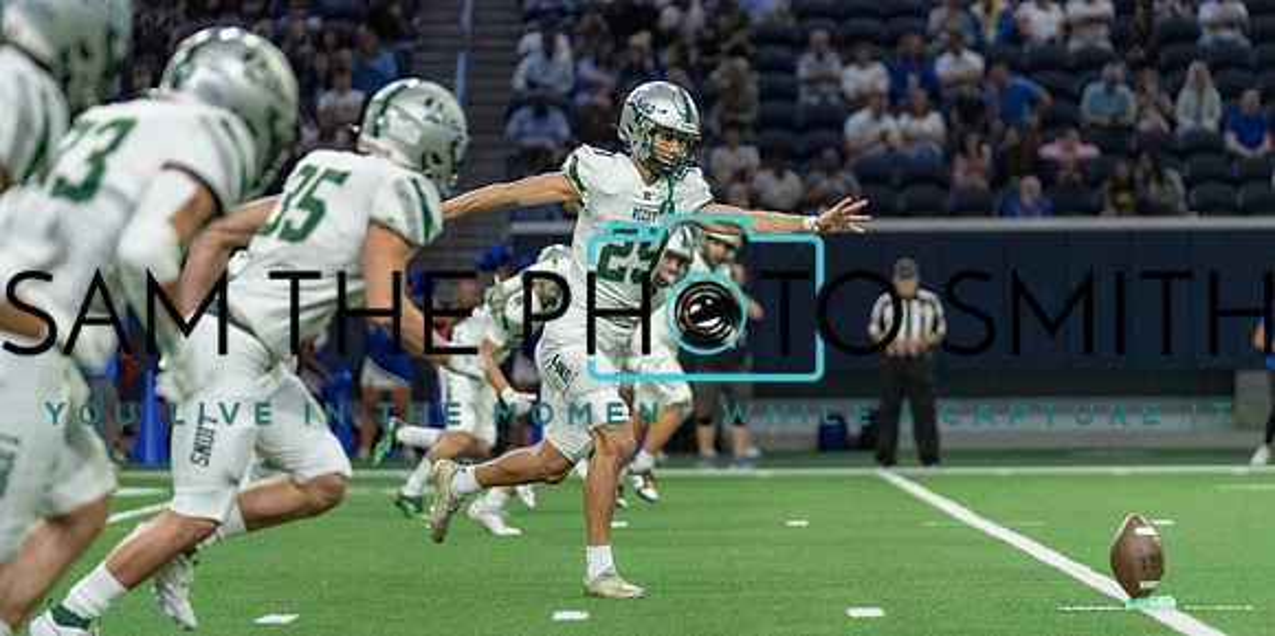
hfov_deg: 11.2
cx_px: 677
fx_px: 6487
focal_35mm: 197
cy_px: 240
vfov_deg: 5.6
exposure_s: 1/1250
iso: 4000
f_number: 2.8
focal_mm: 161
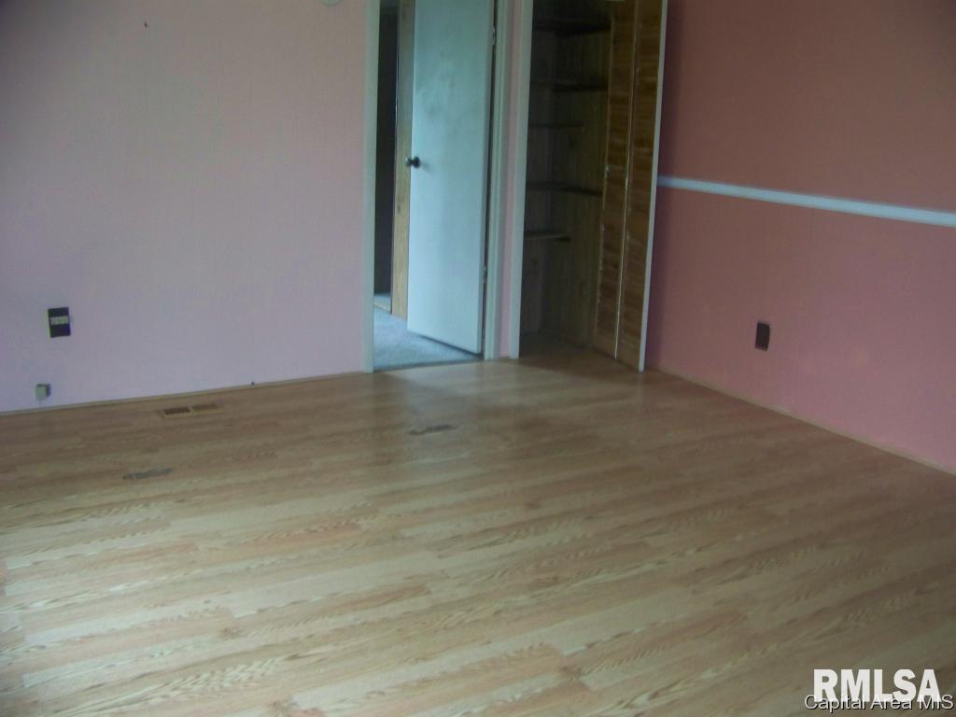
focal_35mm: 36
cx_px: 478
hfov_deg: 51.4
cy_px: 358
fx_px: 994
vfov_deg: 39.7
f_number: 2.8
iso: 200
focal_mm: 5.85
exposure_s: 1/30
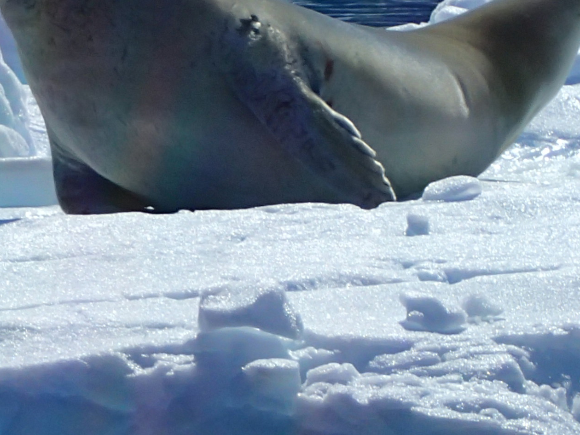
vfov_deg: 5.9
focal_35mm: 252
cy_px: 118
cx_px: 130
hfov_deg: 7.8
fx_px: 4222
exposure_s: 1/250
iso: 100
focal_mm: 14.41
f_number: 16
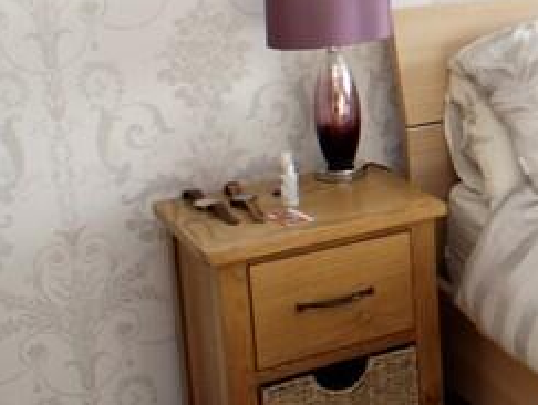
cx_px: 813
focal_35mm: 97
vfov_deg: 15.2
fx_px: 1510
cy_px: 61
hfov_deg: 18.0
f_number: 2.8
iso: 400
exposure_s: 1/60
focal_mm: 16
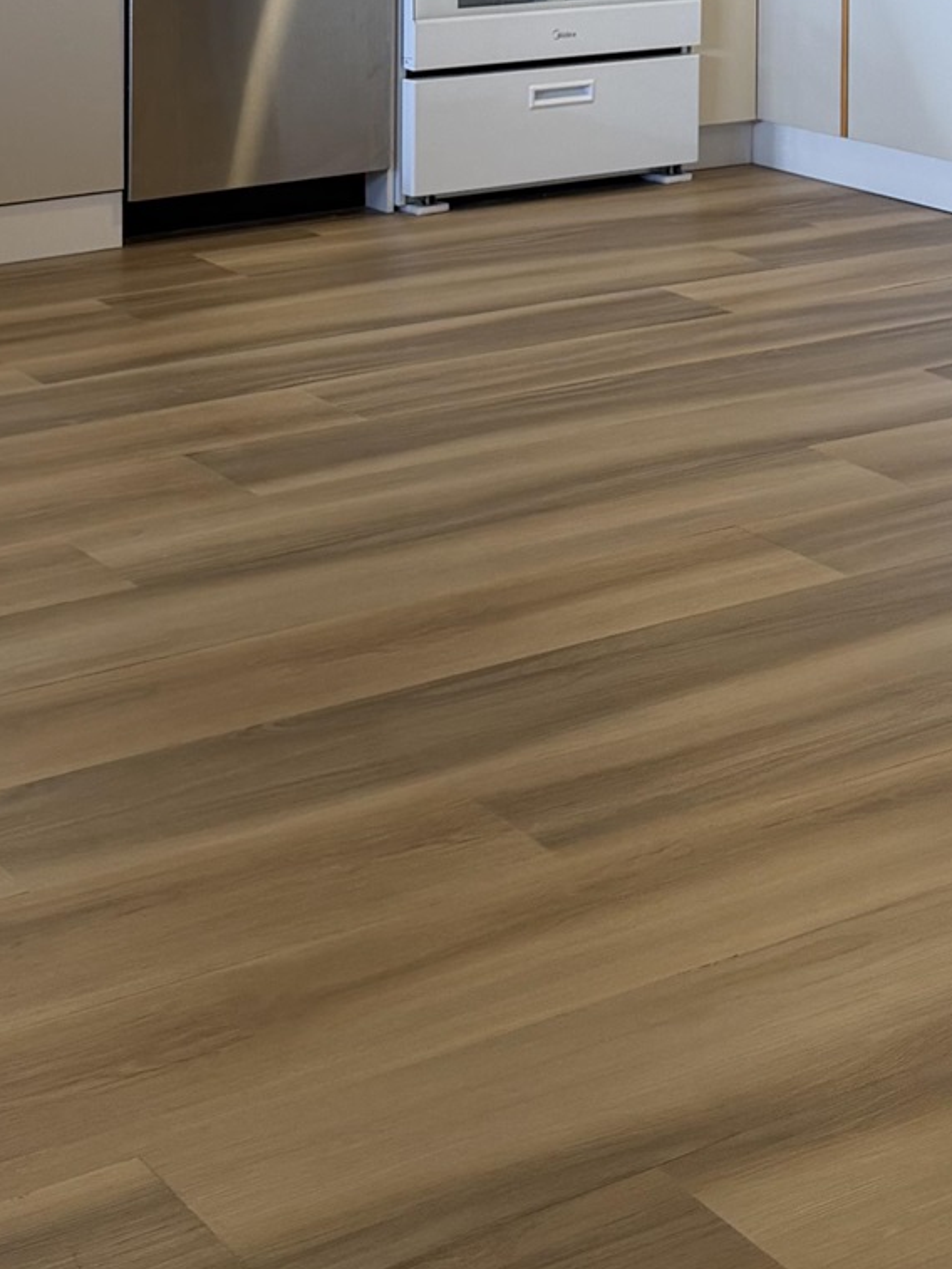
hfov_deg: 20.2
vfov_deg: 24.6
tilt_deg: -3.2
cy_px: -179
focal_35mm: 73
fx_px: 2676
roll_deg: +0.1
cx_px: 548
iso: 100
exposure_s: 1/60
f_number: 1.78
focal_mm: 6.76
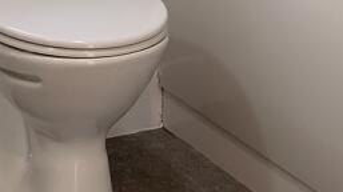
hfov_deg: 18.9
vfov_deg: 9.7
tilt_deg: -3.0
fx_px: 1027
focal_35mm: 113
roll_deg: +0.7
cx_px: 96
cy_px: -235
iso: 80
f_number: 1.8
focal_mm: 4.25
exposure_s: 1/100
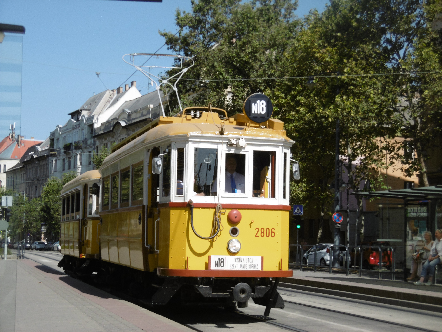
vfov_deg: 21.6
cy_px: 166
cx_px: 221
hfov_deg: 28.6
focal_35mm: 68
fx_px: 868
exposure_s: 1/640
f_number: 4.4
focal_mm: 12.1
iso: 100
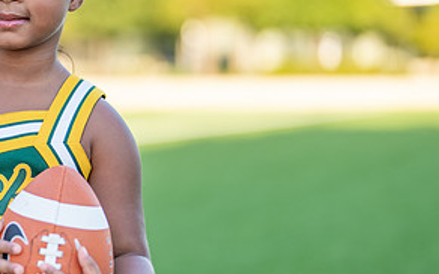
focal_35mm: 115
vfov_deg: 11.4
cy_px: 122
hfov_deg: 17.8
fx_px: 1375
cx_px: 25
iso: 100
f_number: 1.2
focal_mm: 50
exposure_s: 1/1000
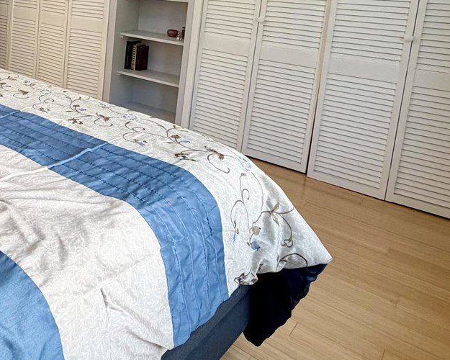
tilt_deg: -9.1
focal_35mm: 35
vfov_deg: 39.2
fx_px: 466
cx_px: 9
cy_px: 35
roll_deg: -2.6
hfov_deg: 44.5
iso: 125
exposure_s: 1/120
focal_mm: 2.22
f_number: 2.2
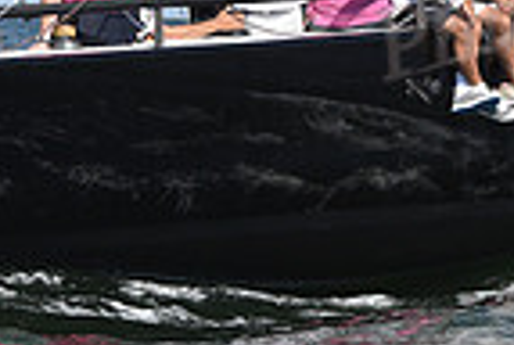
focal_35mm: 283
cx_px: 194
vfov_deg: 4.8
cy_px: -149
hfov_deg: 7.3
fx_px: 4049
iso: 320
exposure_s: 1/1250
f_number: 8
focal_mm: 70
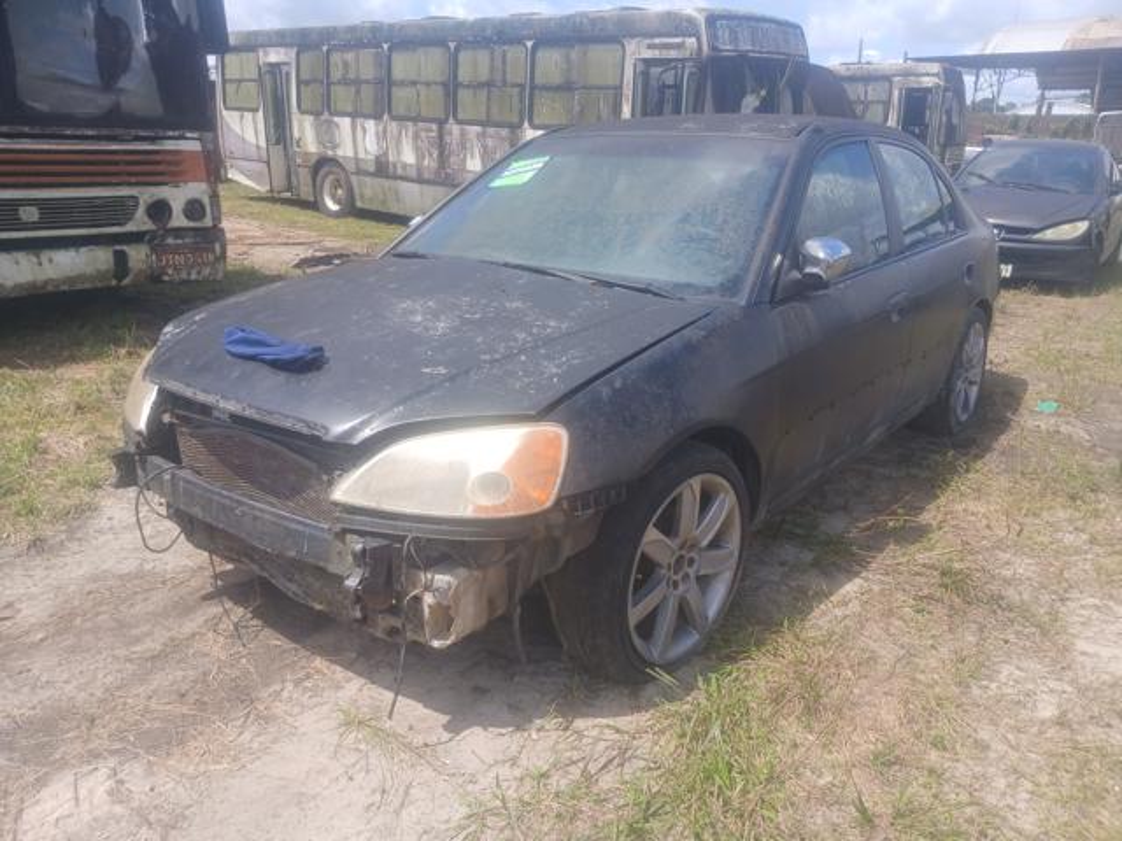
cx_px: 561
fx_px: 843
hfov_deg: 67.3
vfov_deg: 53.1
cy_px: 420
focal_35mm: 26
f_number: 1.8
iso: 20
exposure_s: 1/294
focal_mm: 3.98
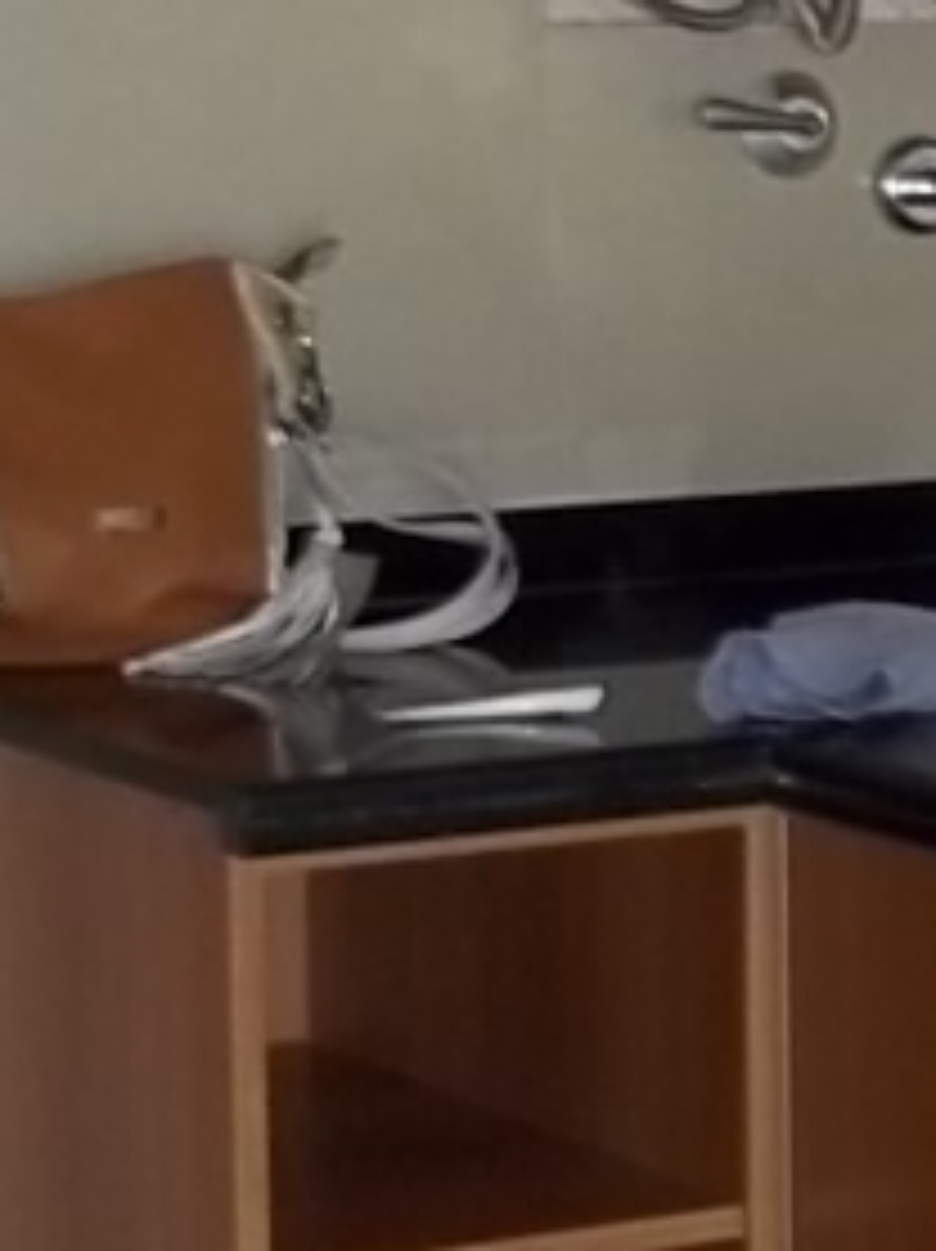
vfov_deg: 11.9
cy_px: 711
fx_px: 5994
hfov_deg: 8.5
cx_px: 1858
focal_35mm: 166
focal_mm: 6.5
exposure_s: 1/30
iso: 160
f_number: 3.1
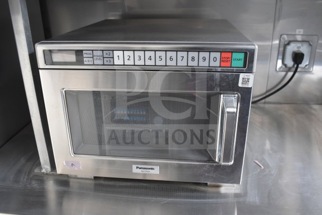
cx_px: 161
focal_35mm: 32
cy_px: 108
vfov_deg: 41.7
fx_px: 282
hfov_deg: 59.5
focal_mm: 21
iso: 1250
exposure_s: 1/30
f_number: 3.8
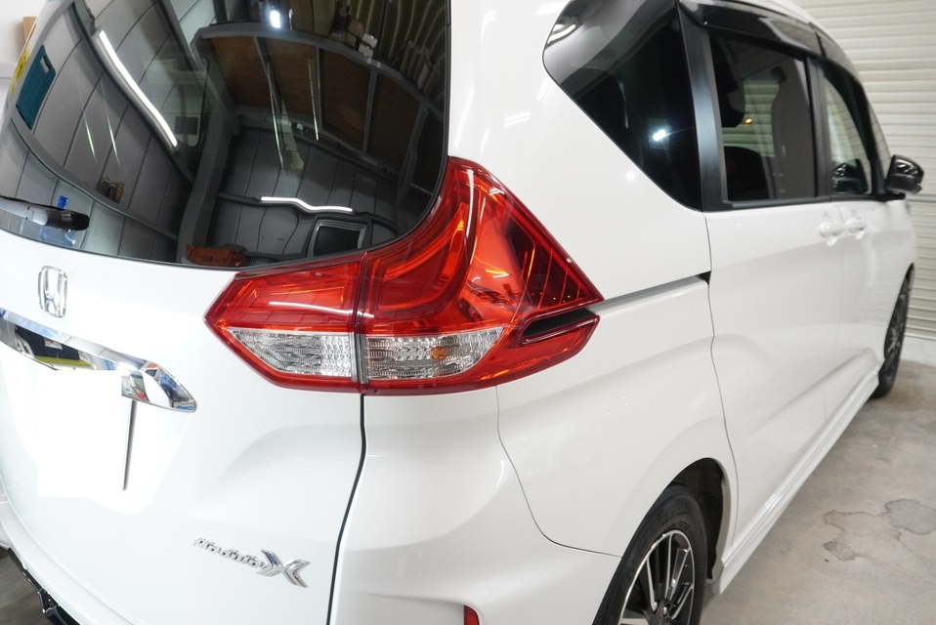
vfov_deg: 43.7
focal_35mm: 30
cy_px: 312
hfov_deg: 61.9
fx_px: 780
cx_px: 468
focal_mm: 20
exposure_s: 1/100
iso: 3200
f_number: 5.6
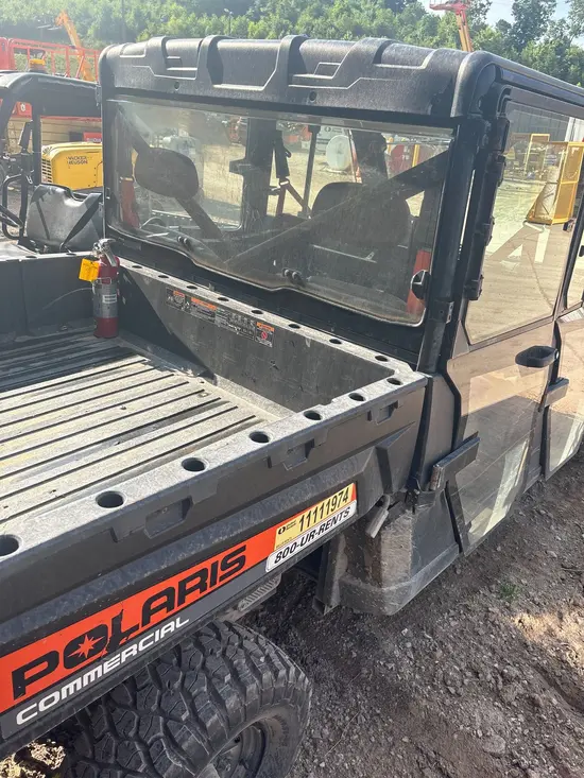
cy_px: 389
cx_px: 292
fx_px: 585
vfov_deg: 67.3
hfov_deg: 53.1
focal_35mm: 26
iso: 50
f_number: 1.6
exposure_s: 1/851
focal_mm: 5.96
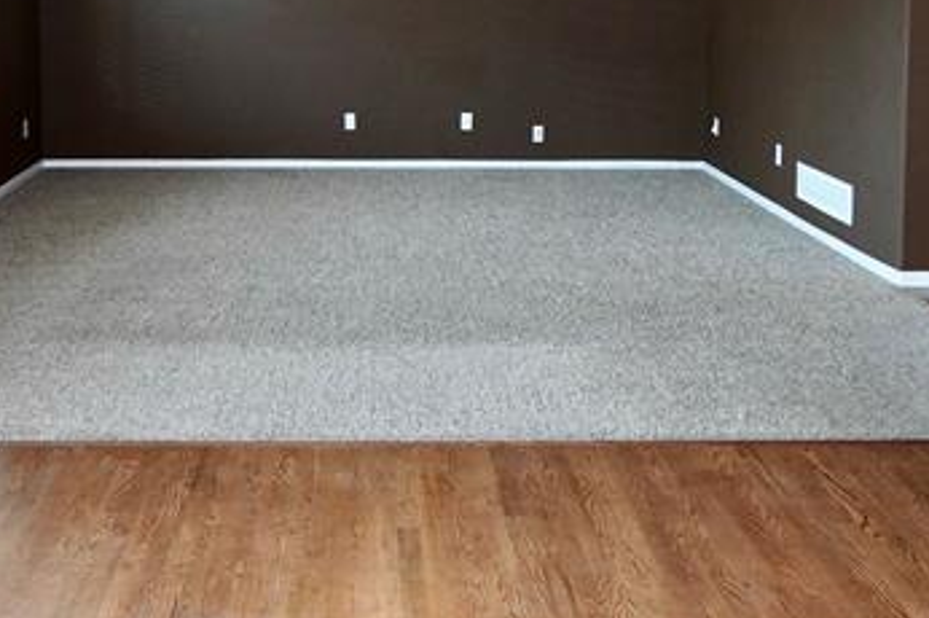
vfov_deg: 26.0
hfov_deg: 39.4
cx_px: 354
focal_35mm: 50
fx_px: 1289
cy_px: 56
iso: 2000
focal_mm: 18
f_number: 4
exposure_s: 1/125
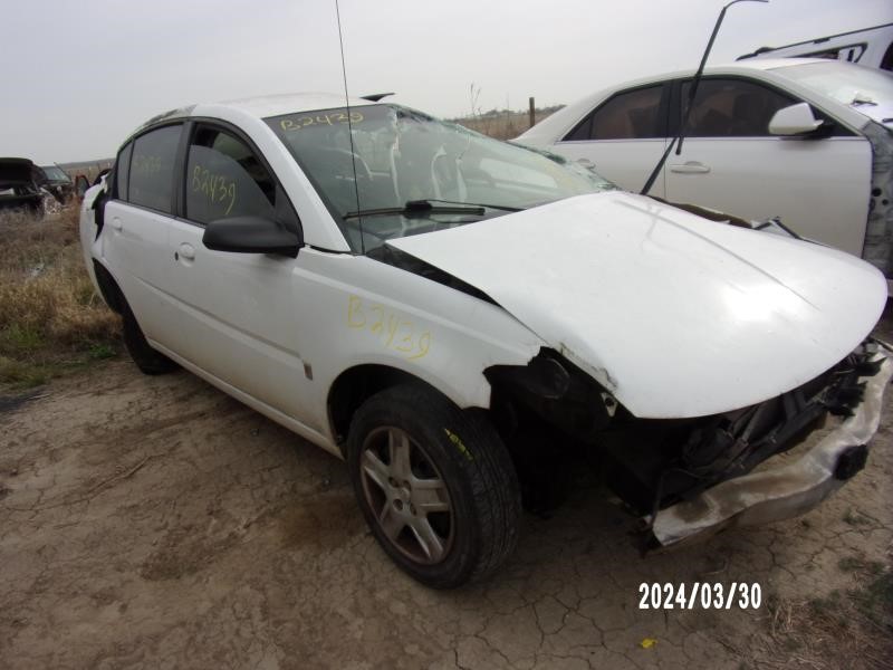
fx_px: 619
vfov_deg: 56.8
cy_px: 335
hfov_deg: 71.6
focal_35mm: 24
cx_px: 446
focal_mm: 4.3
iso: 80
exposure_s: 1/1100
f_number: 3.3
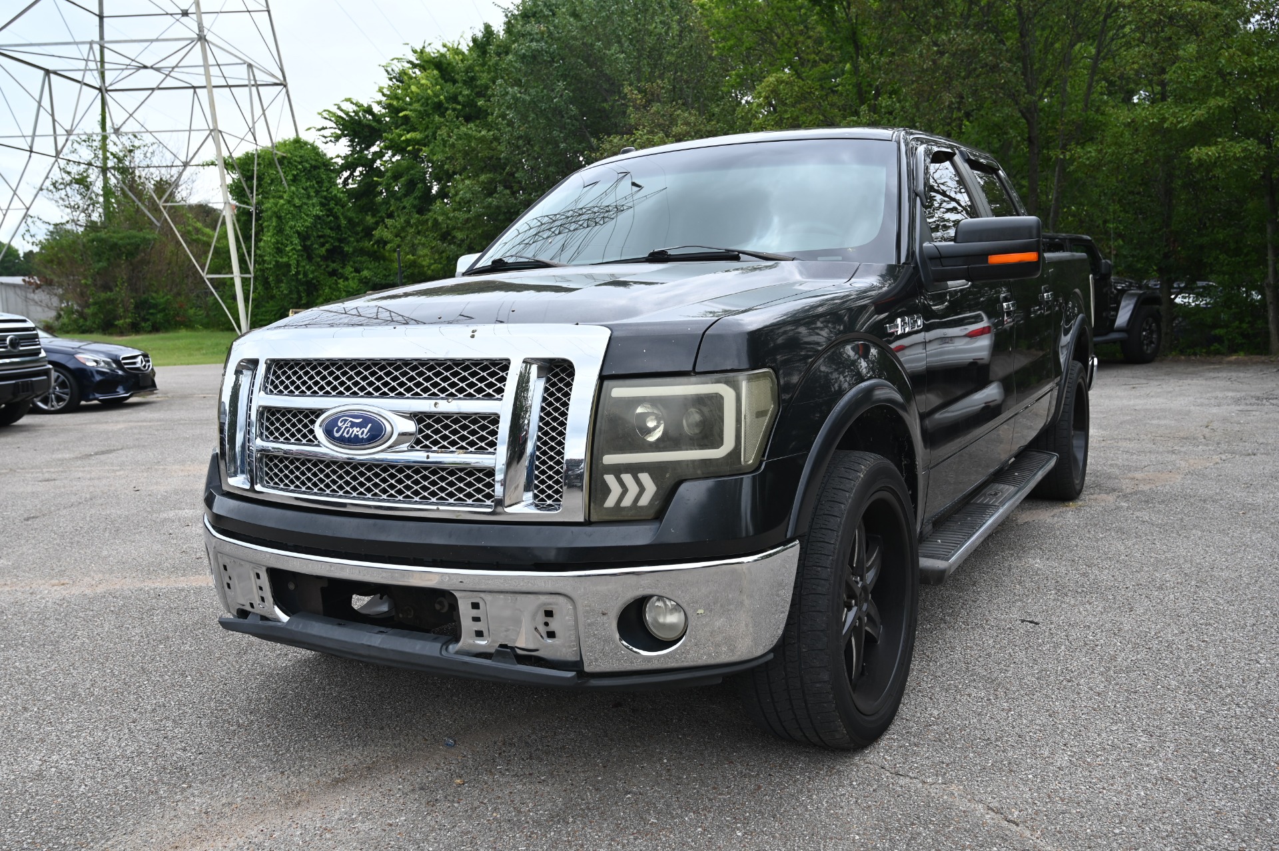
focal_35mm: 30
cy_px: 426
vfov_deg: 43.6
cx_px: 640
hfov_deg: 62.0
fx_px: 1065
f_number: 5.6
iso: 140
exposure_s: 1/250
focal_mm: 30
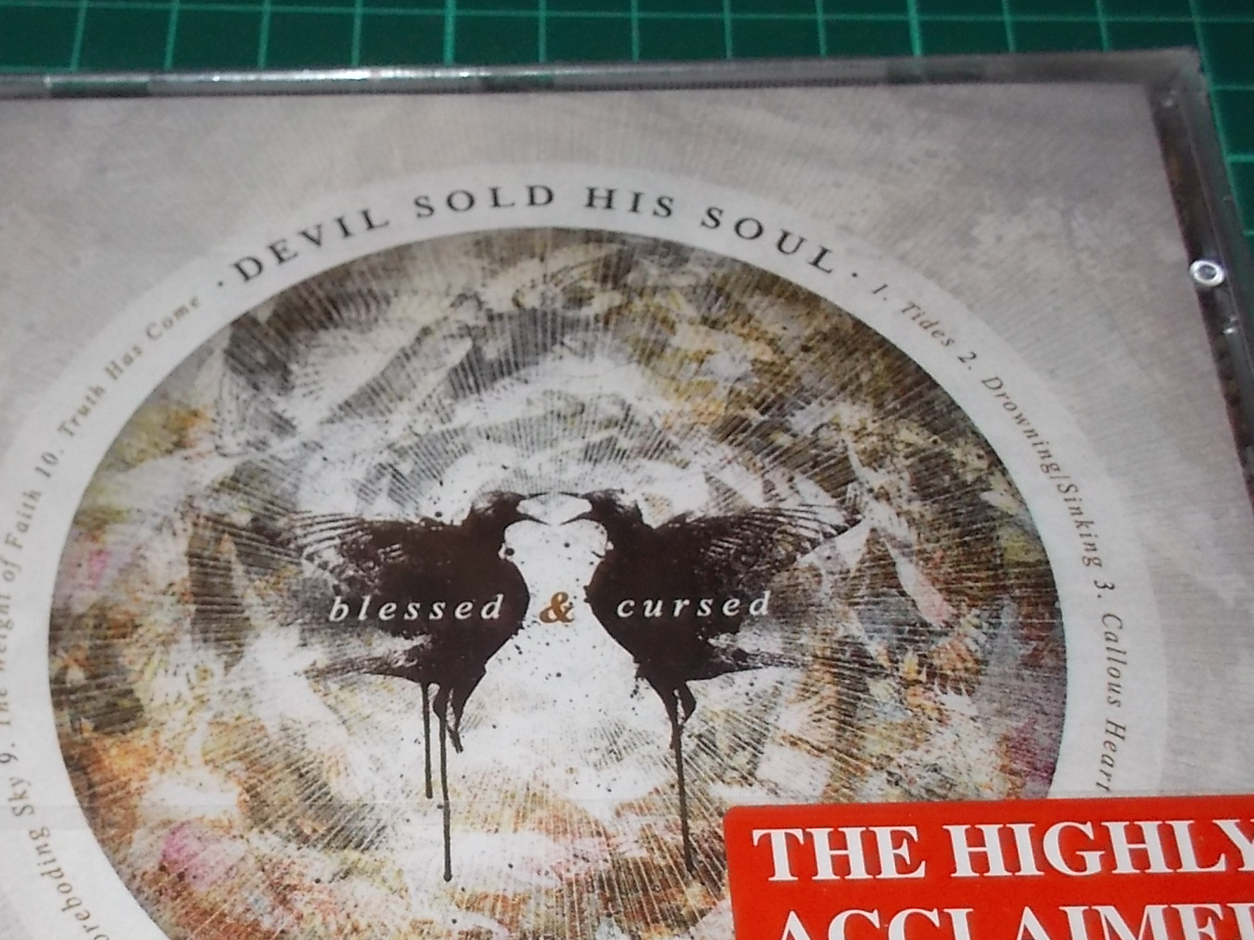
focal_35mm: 49
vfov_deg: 29.1
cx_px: 432
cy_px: 725
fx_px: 1775
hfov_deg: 38.5
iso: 200
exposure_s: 1/30
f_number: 3.3
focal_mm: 4.1
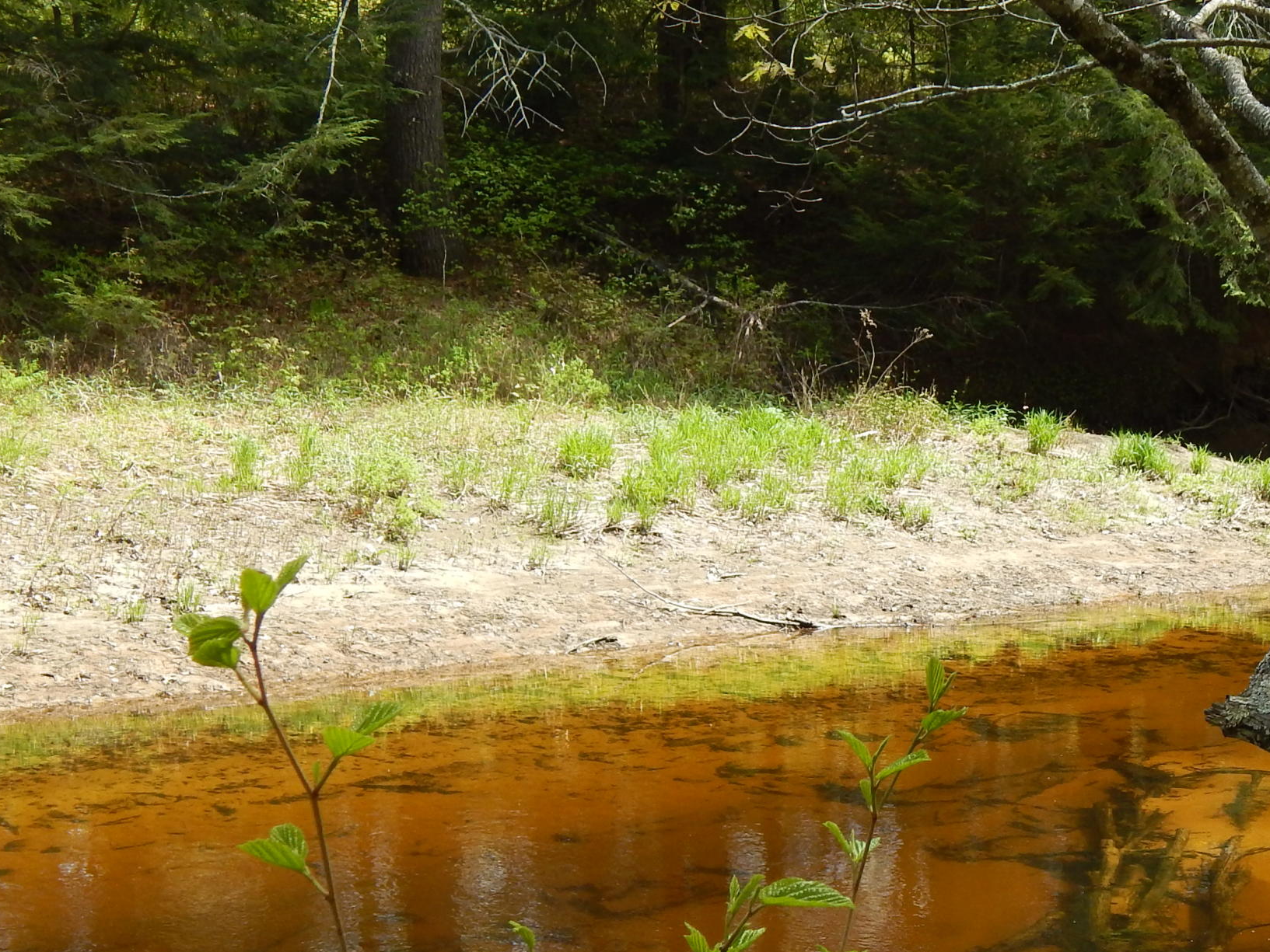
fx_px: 3302
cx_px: 1085
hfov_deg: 21.4
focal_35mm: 90
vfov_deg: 16.3
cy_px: 756
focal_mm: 8.6
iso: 125
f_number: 3.7
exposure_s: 1/320
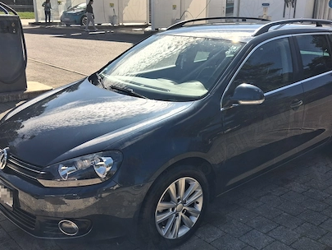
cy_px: 146
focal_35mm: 40
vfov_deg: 35.9
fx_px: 384
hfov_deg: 46.6
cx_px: 191
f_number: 1.8
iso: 20
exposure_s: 1/333
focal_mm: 4
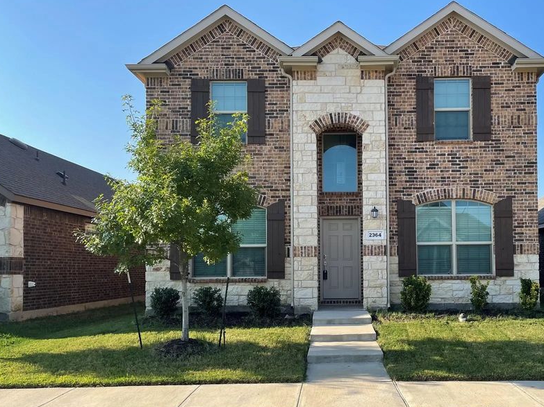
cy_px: 258
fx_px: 534
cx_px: 337
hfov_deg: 53.4
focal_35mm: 34
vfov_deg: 41.4
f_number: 1.6
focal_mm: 4.2
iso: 32
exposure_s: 1/1770
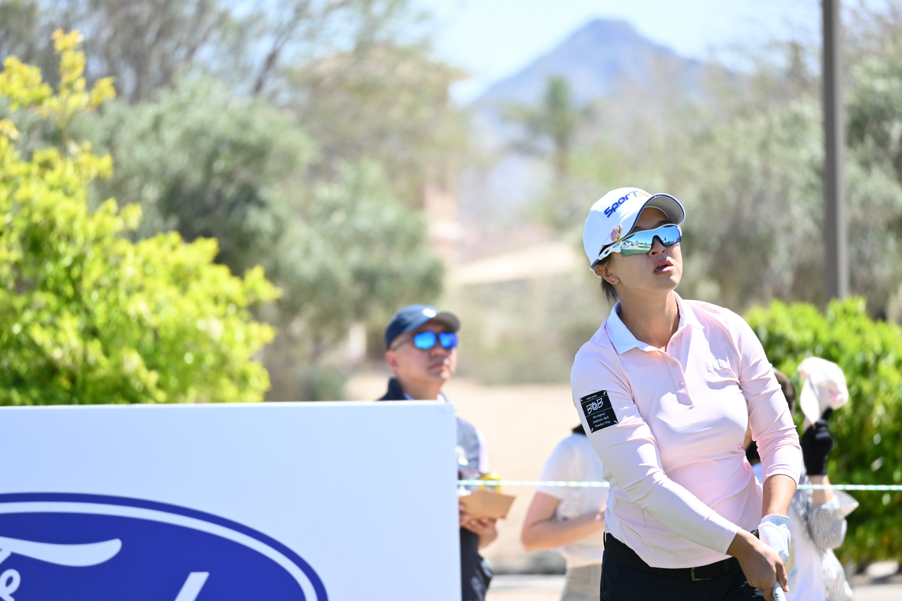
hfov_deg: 5.5
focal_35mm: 375
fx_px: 9395
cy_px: 300
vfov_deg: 3.7
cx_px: 451
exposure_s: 1/500
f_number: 6.3
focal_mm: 250
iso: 360
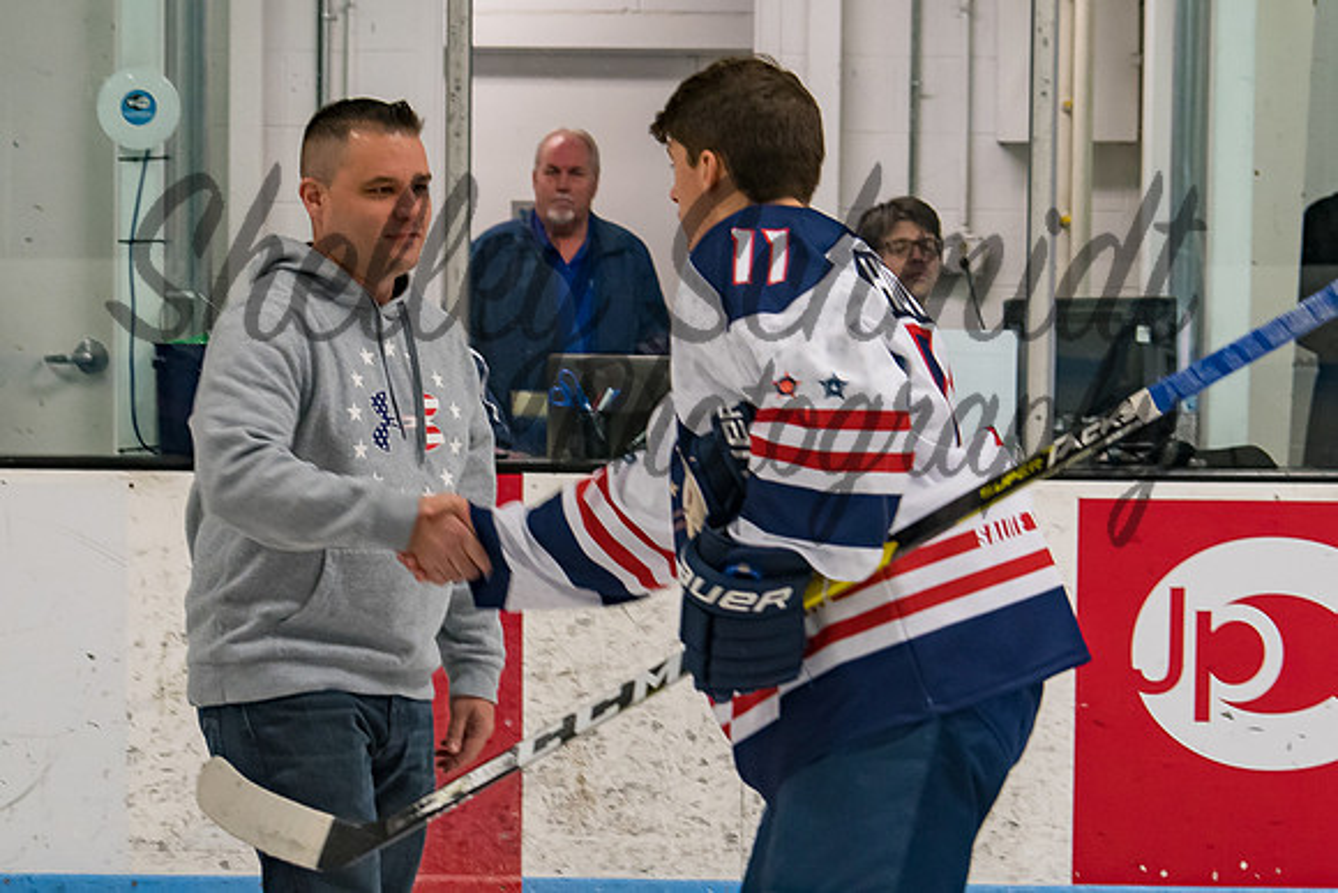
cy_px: 435
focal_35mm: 107
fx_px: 3969
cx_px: 600
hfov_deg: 19.1
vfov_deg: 12.8
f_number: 4.5
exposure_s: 1/200
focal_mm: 50
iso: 640
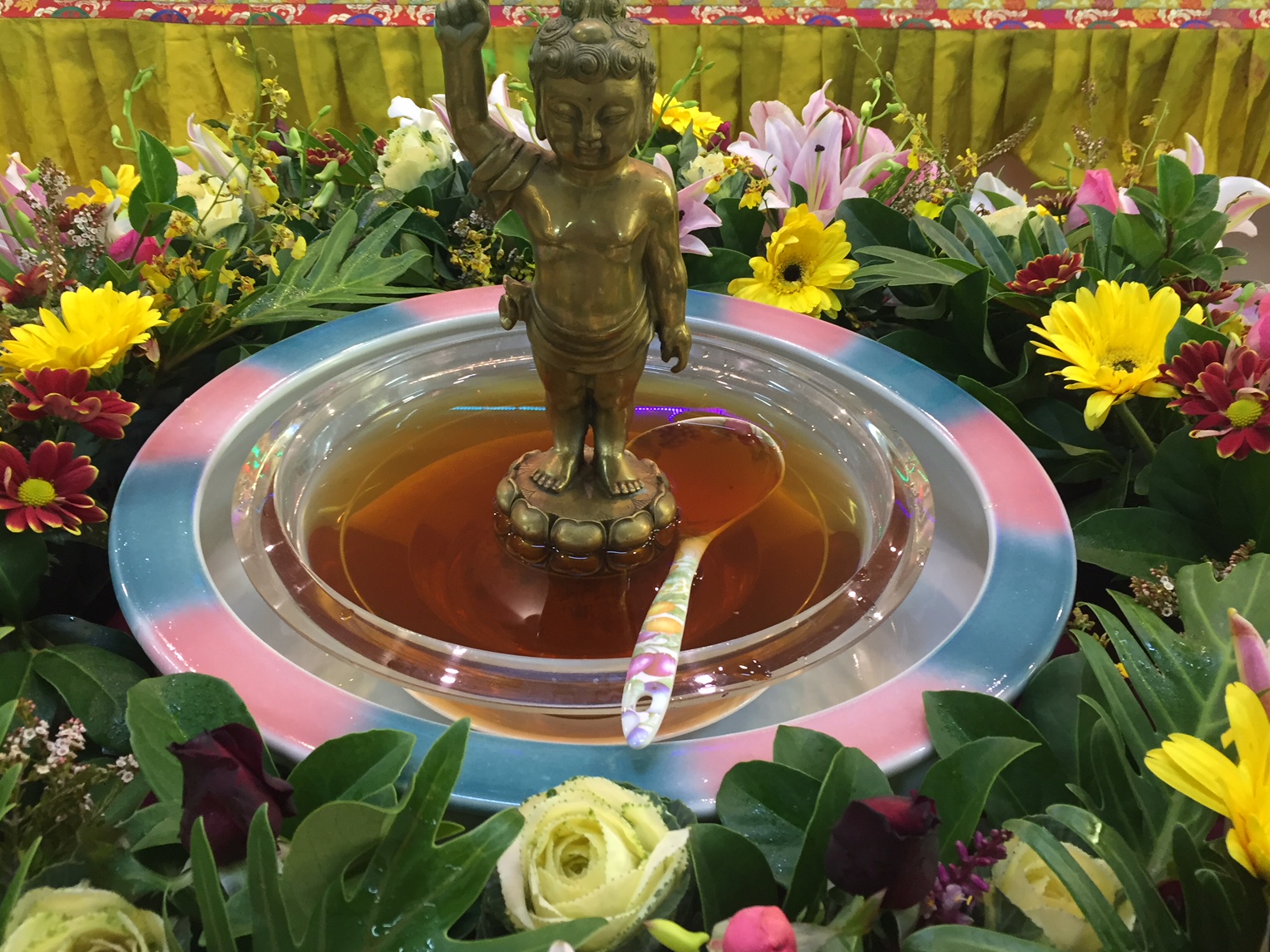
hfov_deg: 58.4
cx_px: 625
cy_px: 447
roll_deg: -1.6
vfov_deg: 45.4
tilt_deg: -33.1
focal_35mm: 31
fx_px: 1137
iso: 125
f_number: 2.2
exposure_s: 1/33
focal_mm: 4.15
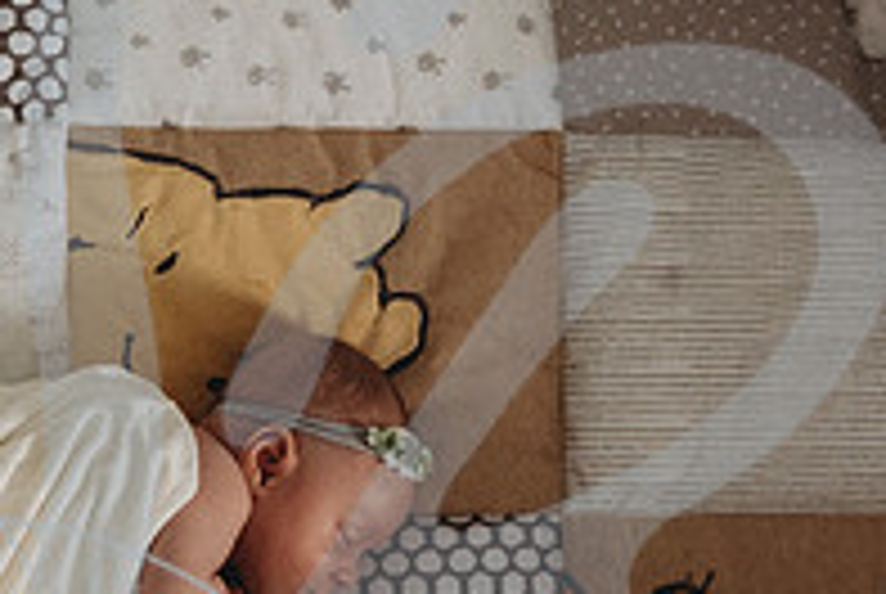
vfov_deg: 18.0
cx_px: 153
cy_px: 600
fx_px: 1824
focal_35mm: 74
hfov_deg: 26.7
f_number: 2.8
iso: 3200
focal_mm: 24
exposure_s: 1/125
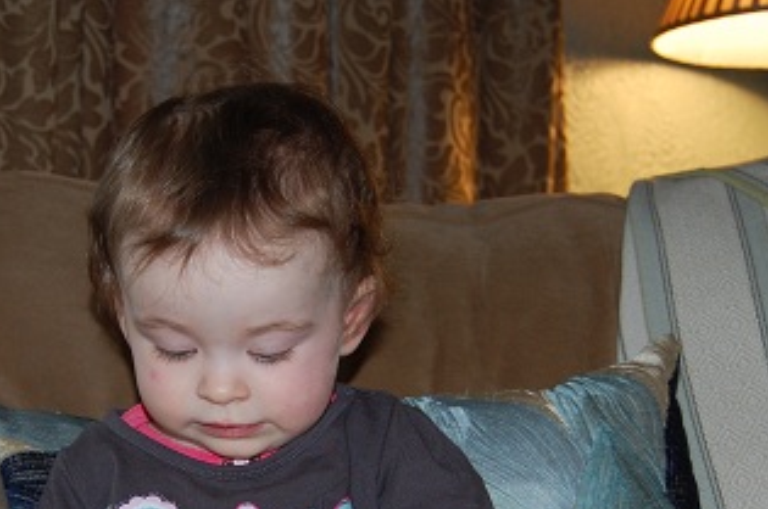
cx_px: 217
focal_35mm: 80
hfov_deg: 25.2
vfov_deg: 16.7
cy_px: 480
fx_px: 1704
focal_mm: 28
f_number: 4.2
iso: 400
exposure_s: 1/60
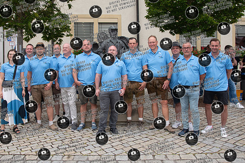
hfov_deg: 57.1
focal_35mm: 33
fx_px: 224
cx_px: 109
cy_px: 75
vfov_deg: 39.9
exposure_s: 1/400
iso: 100
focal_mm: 17
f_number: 3.5
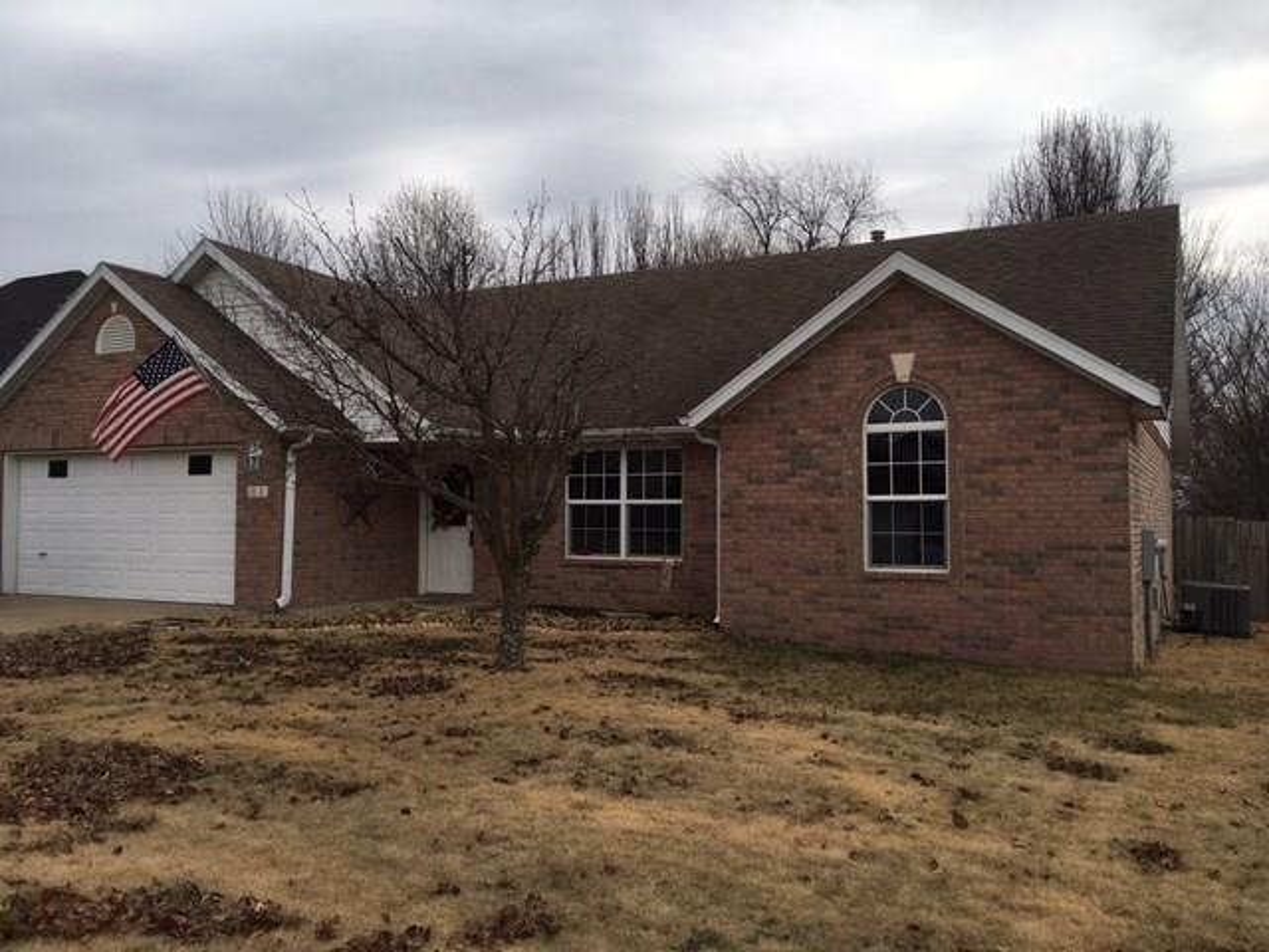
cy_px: 476
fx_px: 1063
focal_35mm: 29
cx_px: 634
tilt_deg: +4.1
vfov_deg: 48.2
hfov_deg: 61.7
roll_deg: -0.2
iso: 25
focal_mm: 4.15
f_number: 2.2
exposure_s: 1/705
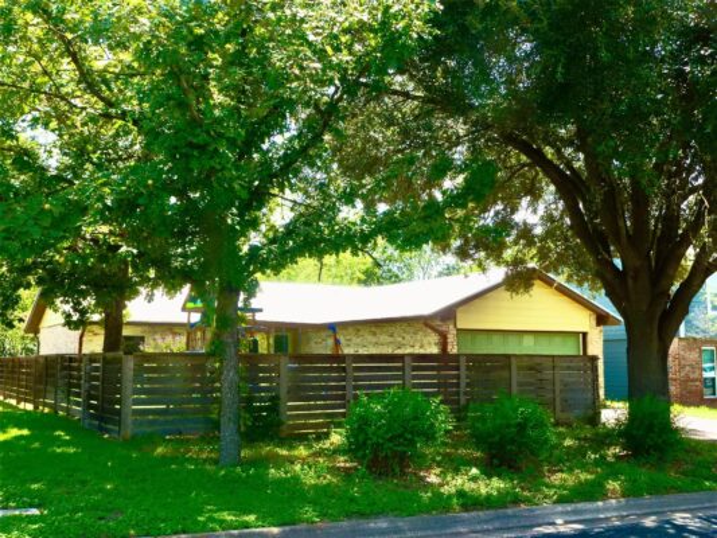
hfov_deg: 51.3
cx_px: 358
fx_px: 746
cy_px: 269
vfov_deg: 39.7
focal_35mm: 36
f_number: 4
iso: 100
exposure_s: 1/200
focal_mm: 6.4
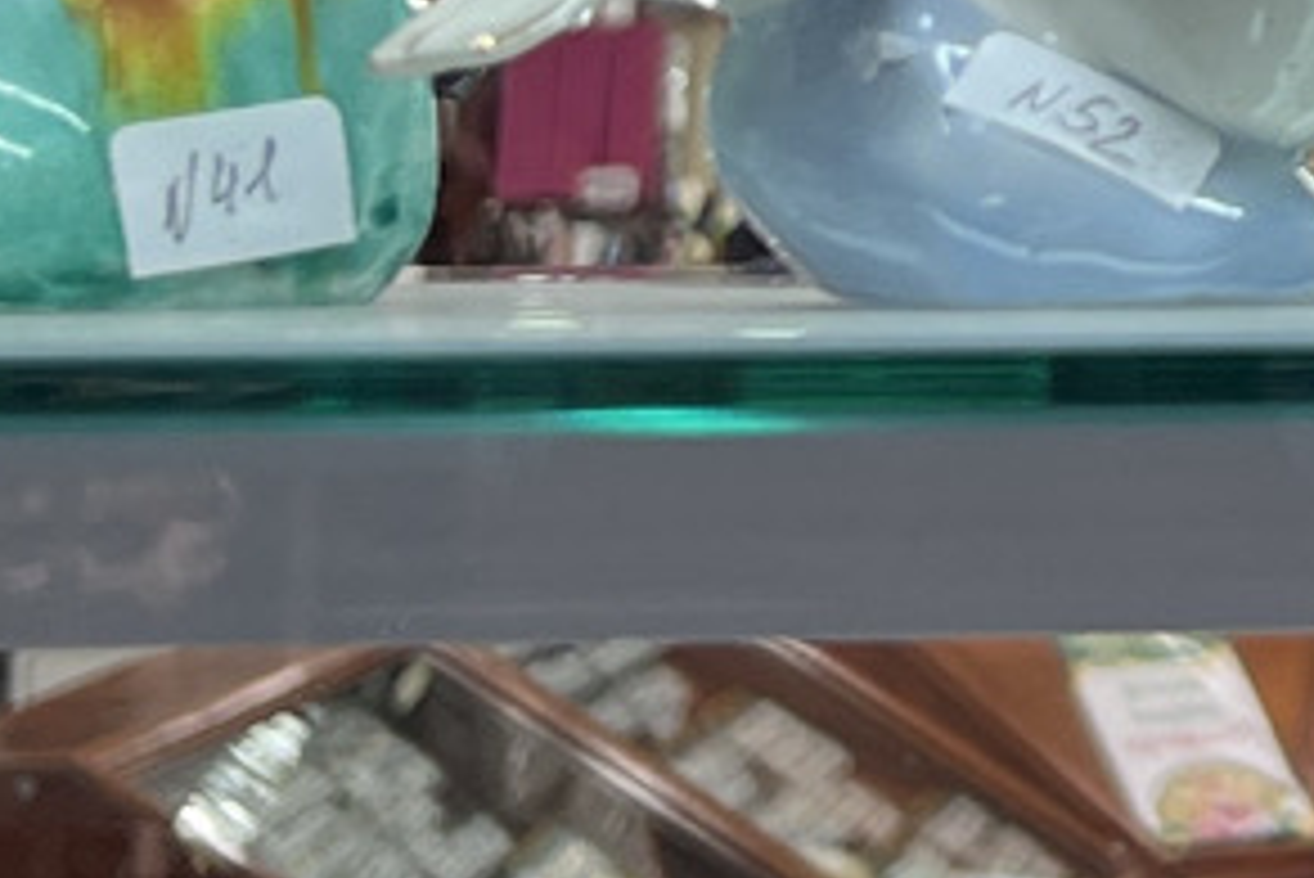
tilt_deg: +9.2
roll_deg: +0.5
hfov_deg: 10.4
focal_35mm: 185
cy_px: -1108
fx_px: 6756
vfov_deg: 7.1
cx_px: 2390
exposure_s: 1/100
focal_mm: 5.1
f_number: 1.6
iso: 50
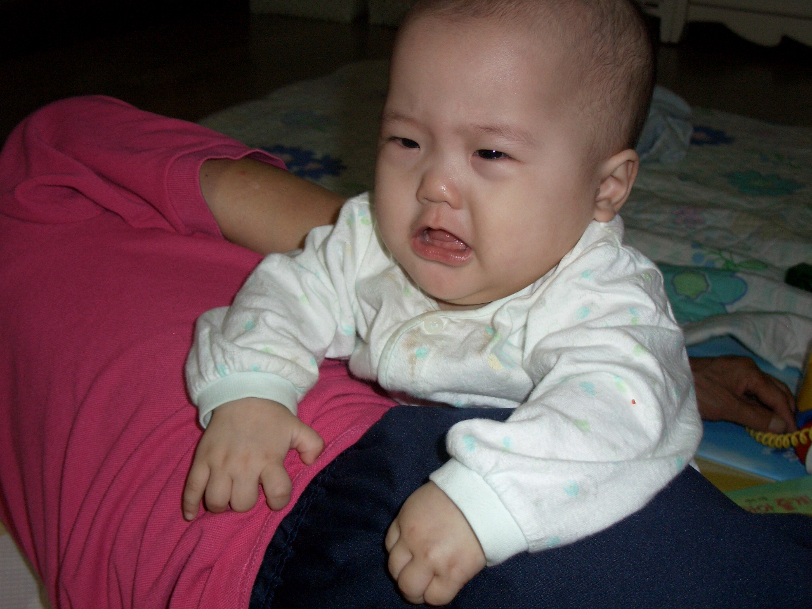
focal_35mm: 43
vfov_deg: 33.6
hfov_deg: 43.9
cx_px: 406
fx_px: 1009
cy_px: 304
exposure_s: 1/60
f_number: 3
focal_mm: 9.2
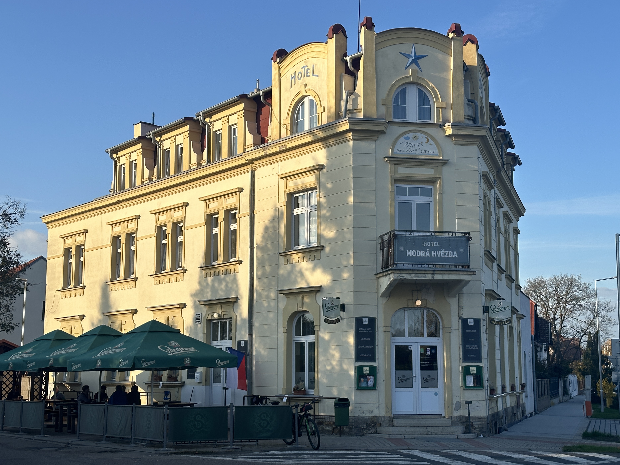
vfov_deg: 28.0
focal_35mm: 52
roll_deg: +0.9
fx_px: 931
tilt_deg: +8.1
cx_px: 327
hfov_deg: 36.8
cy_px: 226
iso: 64
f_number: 1.78
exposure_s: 1/2732
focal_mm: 6.86
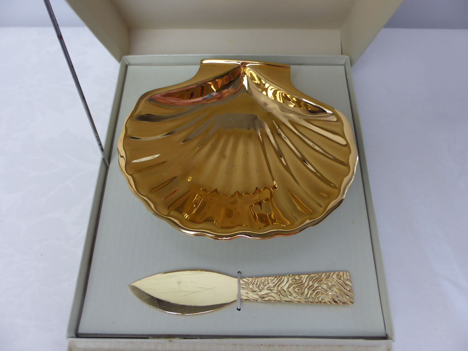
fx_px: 365
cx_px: 234
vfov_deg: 51.4
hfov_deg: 65.3
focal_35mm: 27
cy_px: 176
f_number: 3.4
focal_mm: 4.8
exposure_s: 1/60
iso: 250
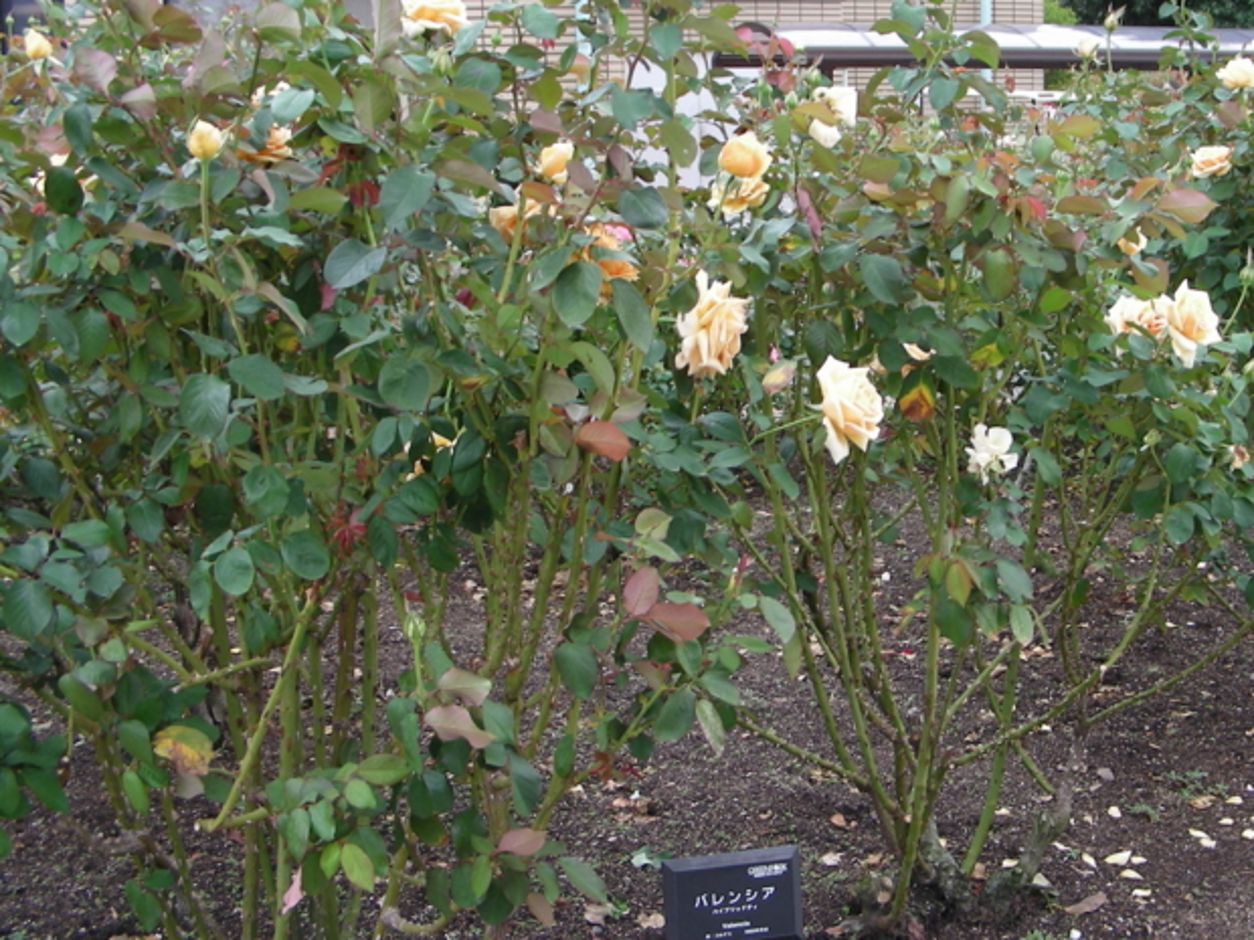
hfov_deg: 38.7
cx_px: 773
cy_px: 420
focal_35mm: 49
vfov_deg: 29.7
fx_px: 1775
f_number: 3.5
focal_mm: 6.3
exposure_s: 1/86.1
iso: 50
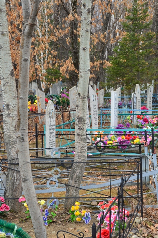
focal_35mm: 87
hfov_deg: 15.3
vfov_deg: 23.4
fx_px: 573
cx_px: 173
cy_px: 118
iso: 400
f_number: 9
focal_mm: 38
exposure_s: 1/100
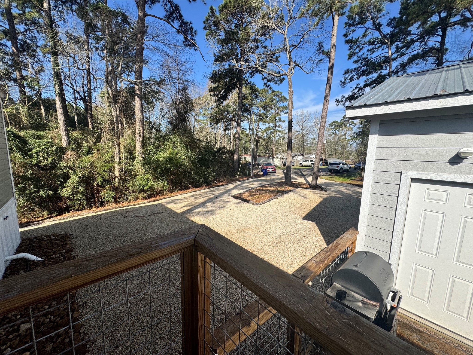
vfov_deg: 85.7
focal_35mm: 14
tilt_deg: -8.3
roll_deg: -1.7
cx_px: 236
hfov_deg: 102.1
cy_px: 178
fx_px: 191
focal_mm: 2.22
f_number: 2.2
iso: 50
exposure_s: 1/1832
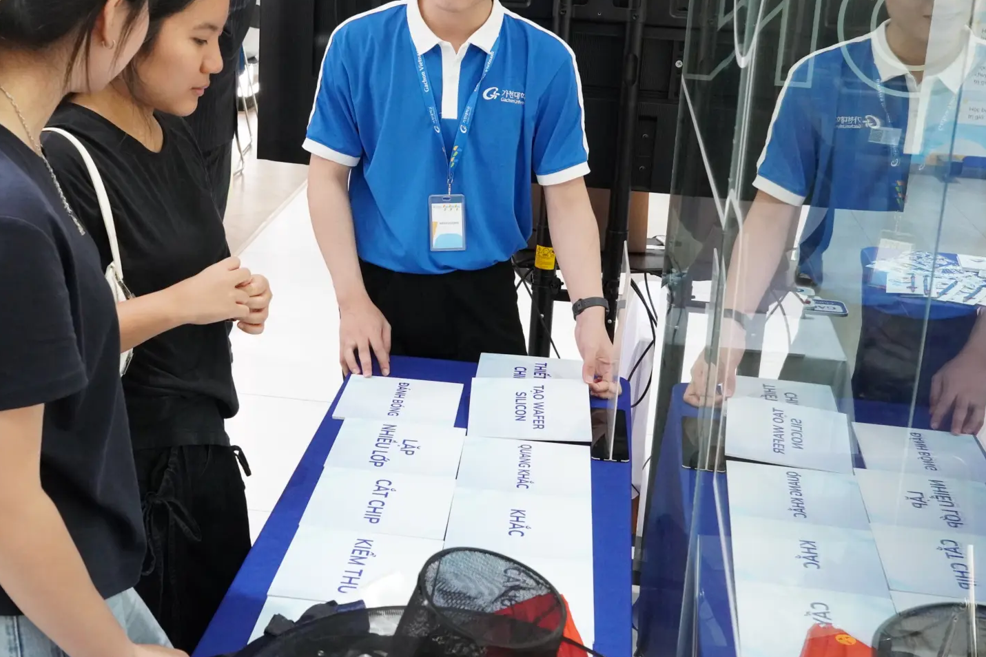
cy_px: 246
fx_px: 1406
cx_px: 410
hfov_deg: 38.5
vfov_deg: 26.2
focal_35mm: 51
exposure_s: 1/200
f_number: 7.1
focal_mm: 25.5
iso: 5000
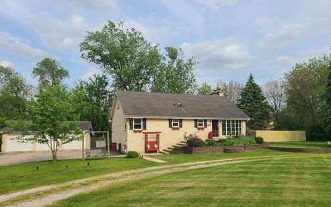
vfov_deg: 44.5
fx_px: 253
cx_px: 168
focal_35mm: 28
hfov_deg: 66.4
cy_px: 119
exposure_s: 1/1480
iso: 40
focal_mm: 5.4
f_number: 1.8
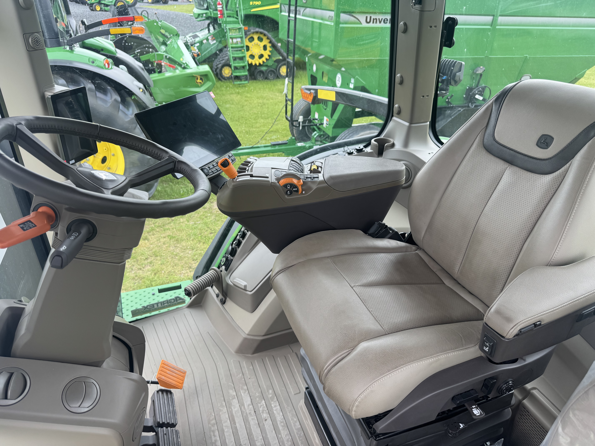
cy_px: 223
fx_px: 413
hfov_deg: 71.6
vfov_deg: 56.8
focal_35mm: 24
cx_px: 298
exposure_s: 1/159
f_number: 1.78
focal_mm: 6.76
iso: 64
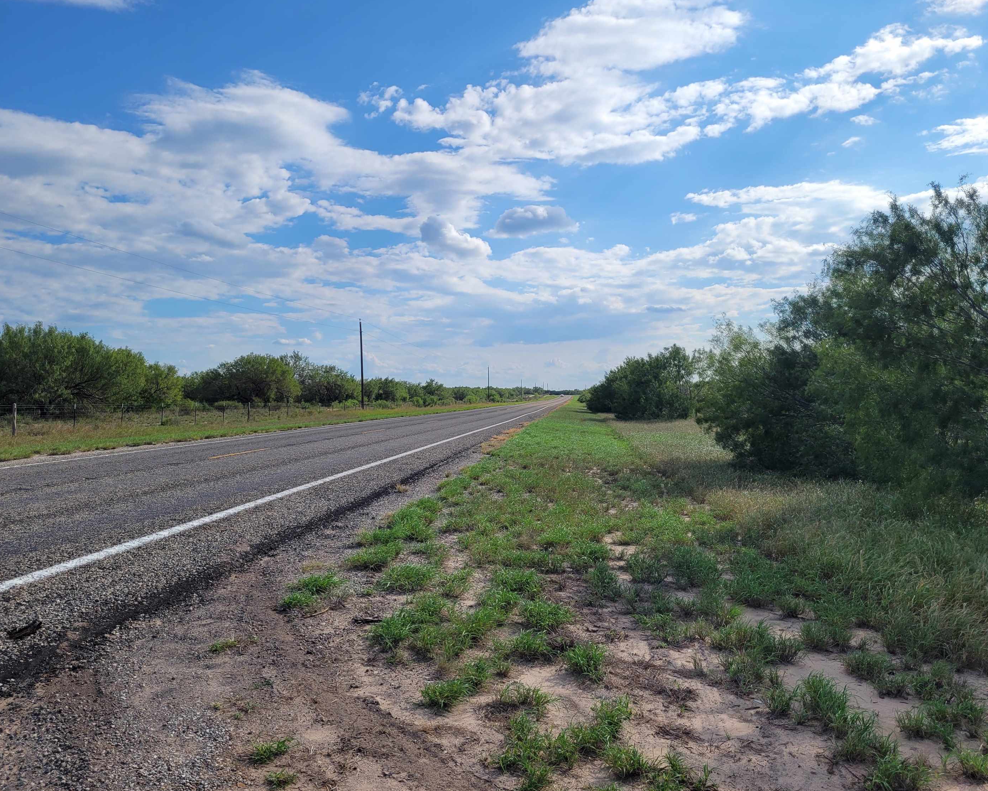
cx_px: 475
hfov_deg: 62.2
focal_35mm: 28
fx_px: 819
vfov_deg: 51.5
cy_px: 390
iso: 40
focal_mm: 5.4
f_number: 1.8
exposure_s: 1/3892
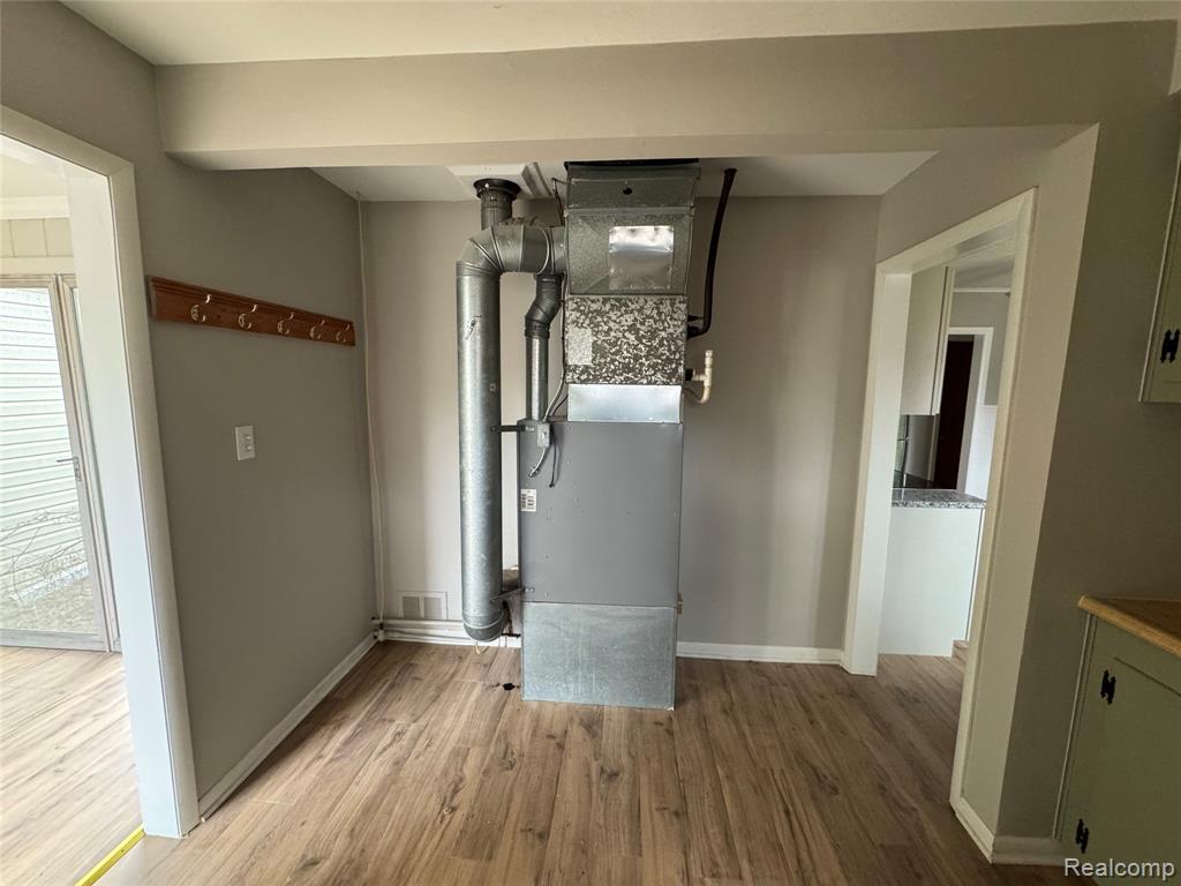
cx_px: 590
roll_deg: -0.9
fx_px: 478
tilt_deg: -8.2
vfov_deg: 85.7
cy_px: 443
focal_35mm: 14
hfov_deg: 102.1
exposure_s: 1/60
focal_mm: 2.22
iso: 400
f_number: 2.2
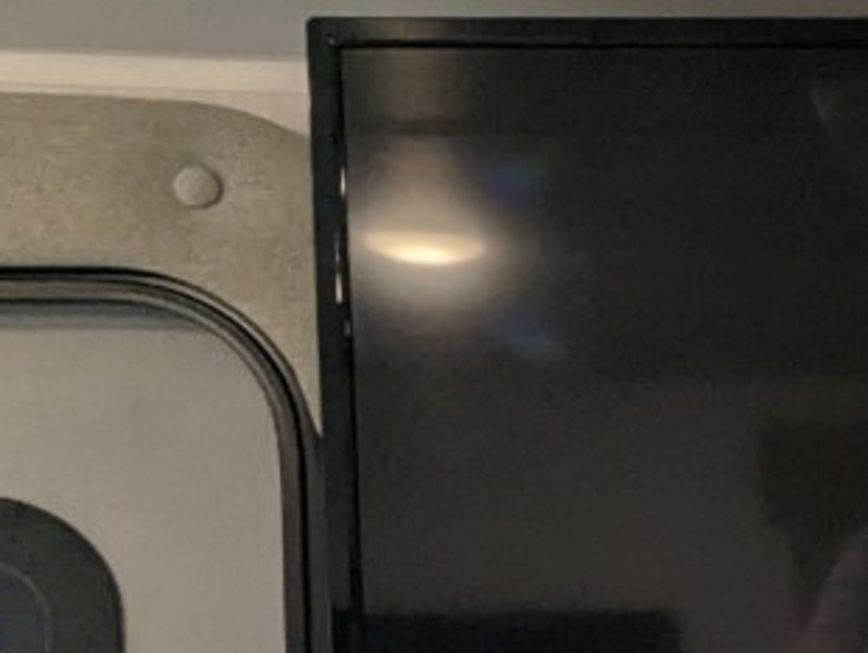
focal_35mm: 72
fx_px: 1807
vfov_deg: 20.2
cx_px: 1404
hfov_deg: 21.3
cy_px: 532
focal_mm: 2.35
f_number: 2.2
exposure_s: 1/126
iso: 109
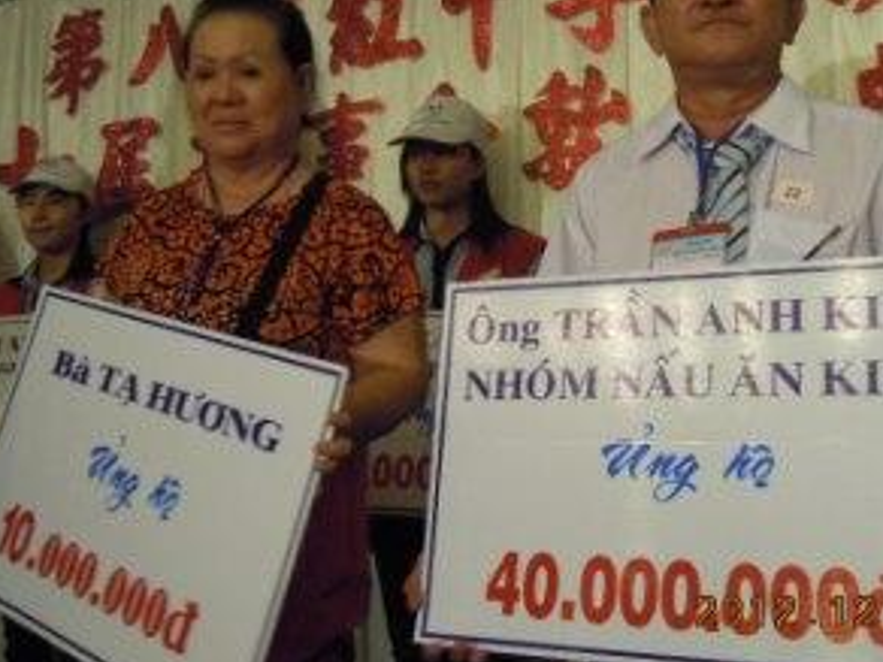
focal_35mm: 43
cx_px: 502
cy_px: 212
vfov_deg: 33.3
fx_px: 1097
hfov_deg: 43.7
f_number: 2.7
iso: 280
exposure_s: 1/60
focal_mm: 5
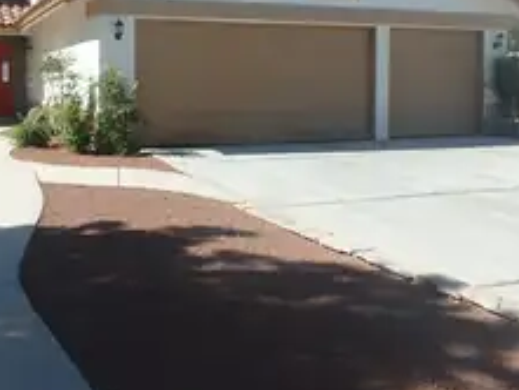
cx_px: 108
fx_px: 570
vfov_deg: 37.1
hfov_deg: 46.5
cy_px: 110
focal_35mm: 38
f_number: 6
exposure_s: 1/400
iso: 125
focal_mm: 3.7
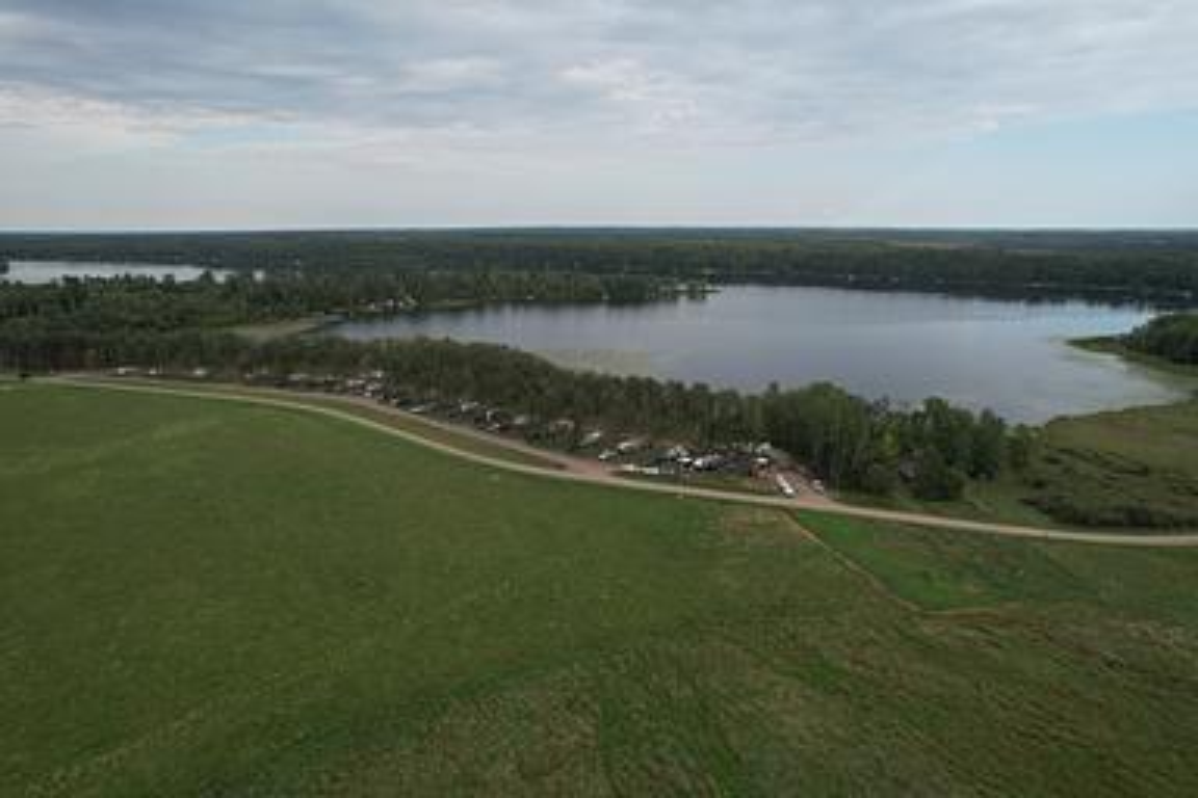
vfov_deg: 57.2
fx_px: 732
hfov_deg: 78.6
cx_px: 599
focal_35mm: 22
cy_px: 399
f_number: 2.8
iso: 110
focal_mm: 8.38
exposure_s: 1/1000
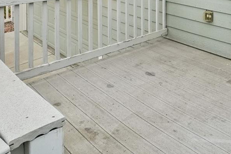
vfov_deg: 27.5
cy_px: -50
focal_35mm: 40
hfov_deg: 43.3
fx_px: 257
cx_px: 217
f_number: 8
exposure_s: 1/1000
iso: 400
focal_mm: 10
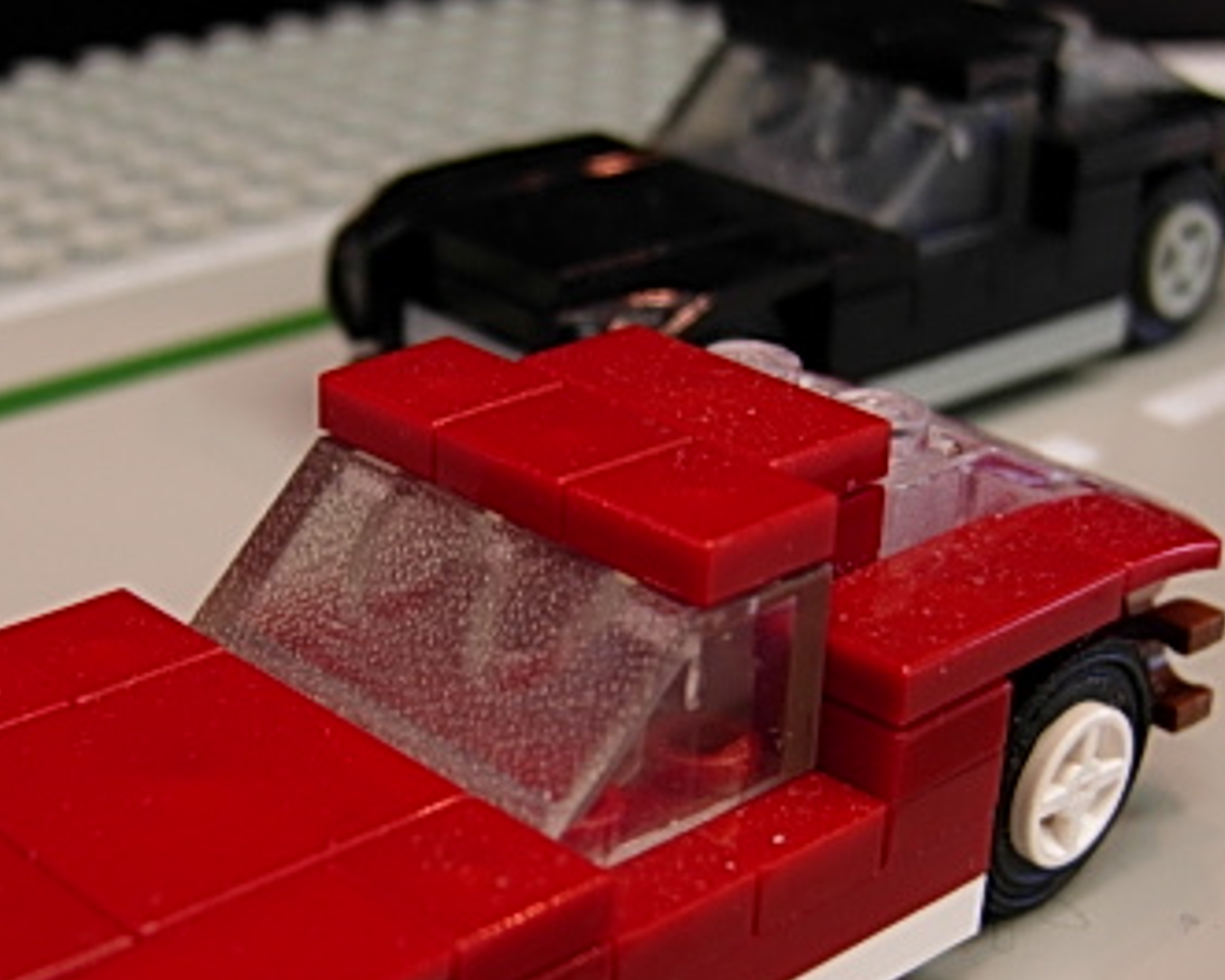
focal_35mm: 68
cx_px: 511
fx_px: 2466
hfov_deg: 27.9
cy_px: 673
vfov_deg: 22.4
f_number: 2.7
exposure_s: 1/9.7
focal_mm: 7.5
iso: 50
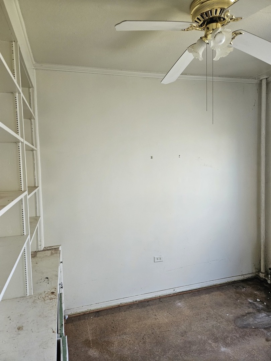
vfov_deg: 73.9
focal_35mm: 23
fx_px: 240
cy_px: 180
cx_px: 136
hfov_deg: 58.9
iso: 400
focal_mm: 5.4
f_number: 1.8
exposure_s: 1/170
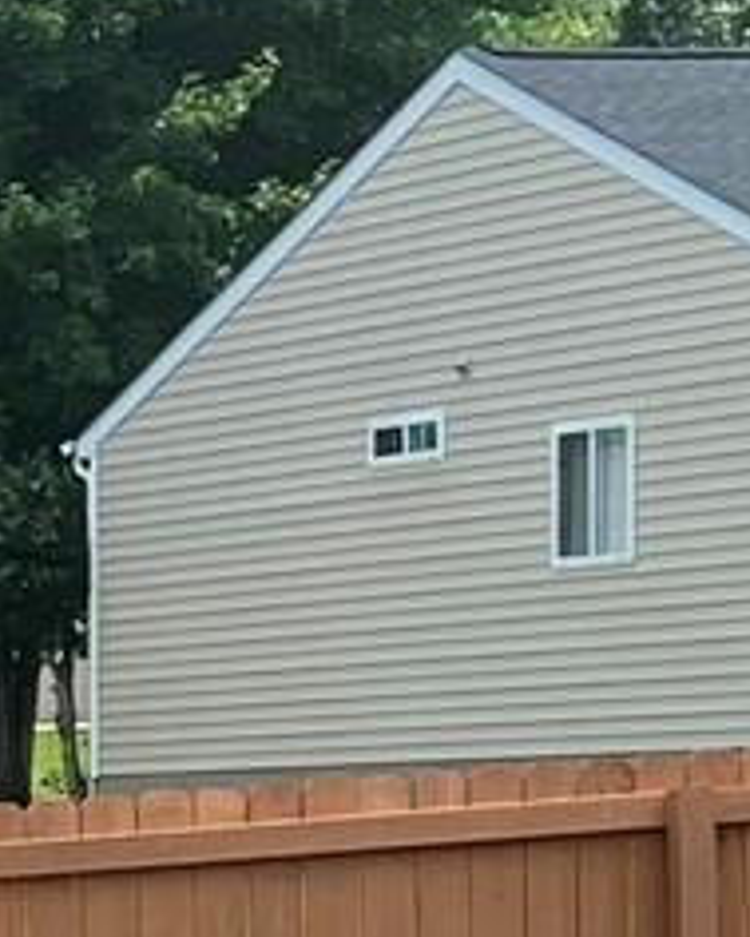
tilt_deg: -7.7
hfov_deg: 6.6
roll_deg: +2.5
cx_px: -1179
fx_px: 6100
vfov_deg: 8.5
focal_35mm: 220
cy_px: 1604
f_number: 1.5
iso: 50
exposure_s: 1/2404
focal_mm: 5.7
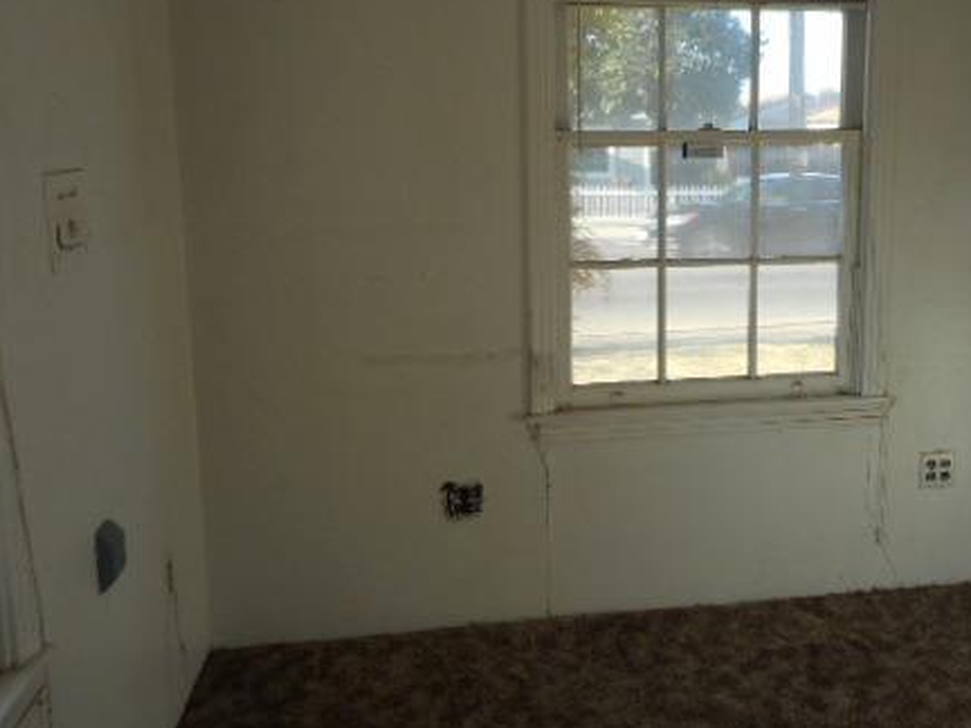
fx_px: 1038
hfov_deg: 49.5
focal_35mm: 37
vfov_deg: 38.6
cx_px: 627
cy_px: 308
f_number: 3.7
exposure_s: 1/60
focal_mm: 4.5
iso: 80
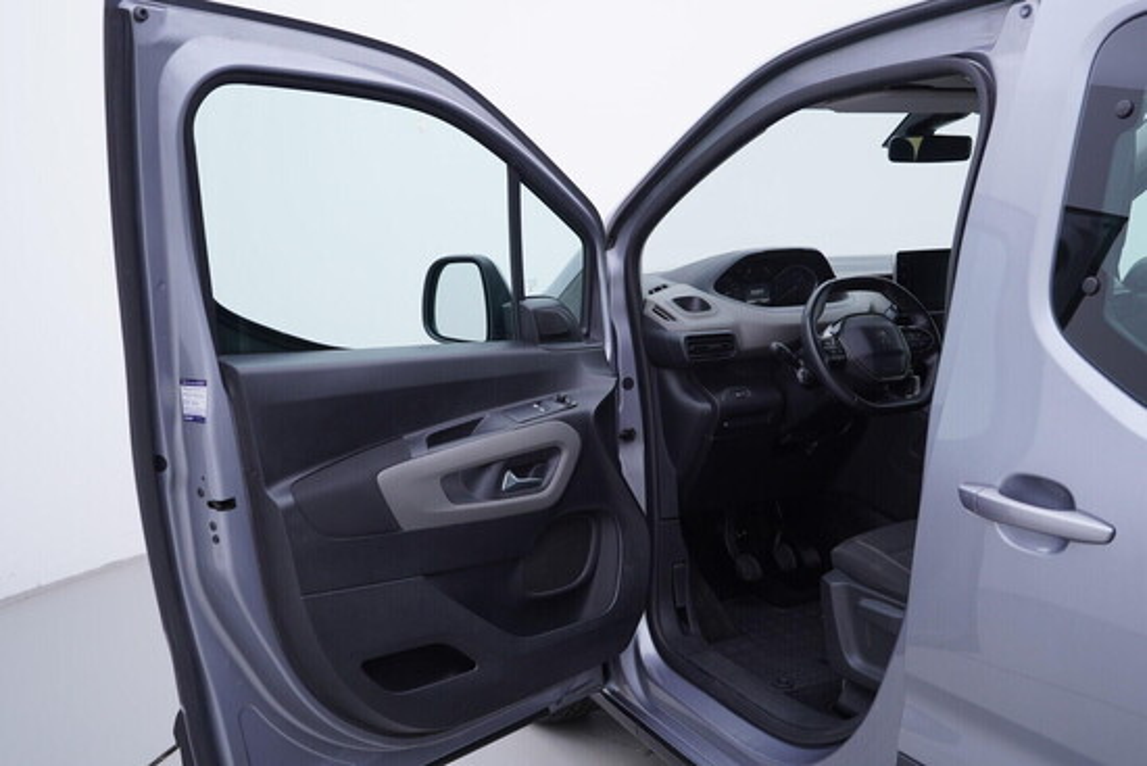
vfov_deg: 36.9
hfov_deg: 53.1
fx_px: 1147
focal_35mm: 36
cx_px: 574
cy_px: 383
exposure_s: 1/60
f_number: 3.5
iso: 125
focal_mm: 24
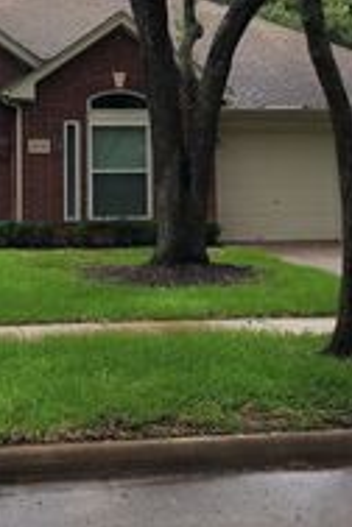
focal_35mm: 77
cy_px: 163
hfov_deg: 17.7
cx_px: 115
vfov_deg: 26.1
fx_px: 1129
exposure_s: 1/857
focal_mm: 3.99
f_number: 1.8
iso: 20
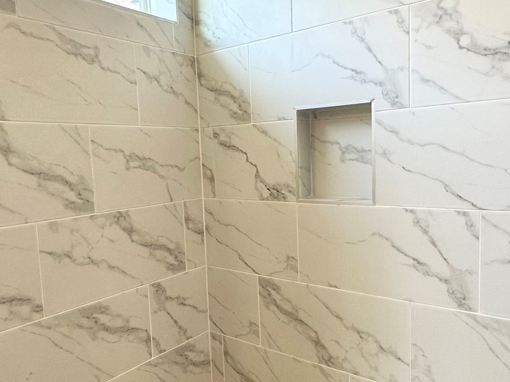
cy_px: 197
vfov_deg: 48.2
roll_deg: +1.4
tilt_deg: -7.0
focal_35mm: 29
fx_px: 427
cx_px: 252
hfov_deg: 61.7
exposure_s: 1/120
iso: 100
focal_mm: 2.22
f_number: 2.2
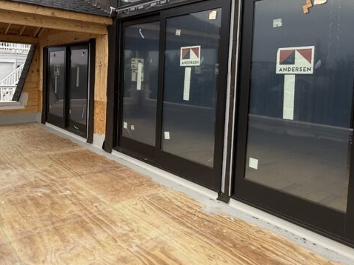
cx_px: 121
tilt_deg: -3.1
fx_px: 307
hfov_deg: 58.8
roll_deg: -1.6
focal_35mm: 30
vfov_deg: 46.1
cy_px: 92
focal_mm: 2.22
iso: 64
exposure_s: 1/312
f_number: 2.2
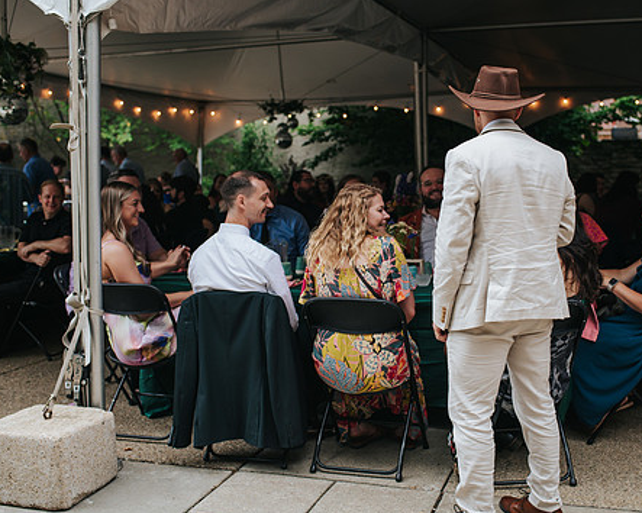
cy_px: 252
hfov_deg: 42.8
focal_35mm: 43
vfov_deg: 34.9
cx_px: 364
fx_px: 817
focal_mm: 35
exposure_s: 1/200
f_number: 2.8
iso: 360
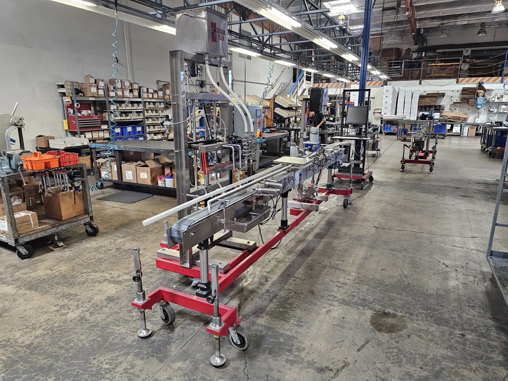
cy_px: 190
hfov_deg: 73.9
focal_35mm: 23
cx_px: 254
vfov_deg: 58.9
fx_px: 338
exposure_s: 1/120
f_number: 1.7
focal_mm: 6.3
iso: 400
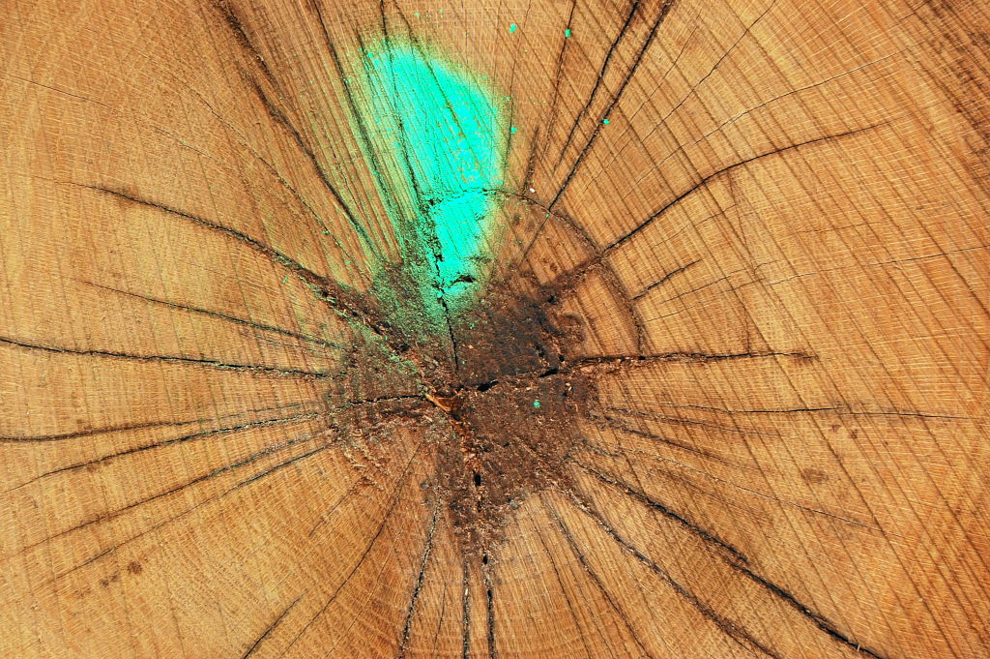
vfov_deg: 16.5
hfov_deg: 24.6
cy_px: 330
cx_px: 495
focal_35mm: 82
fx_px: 2267
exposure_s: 1/160
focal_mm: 55
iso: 200
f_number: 7.1
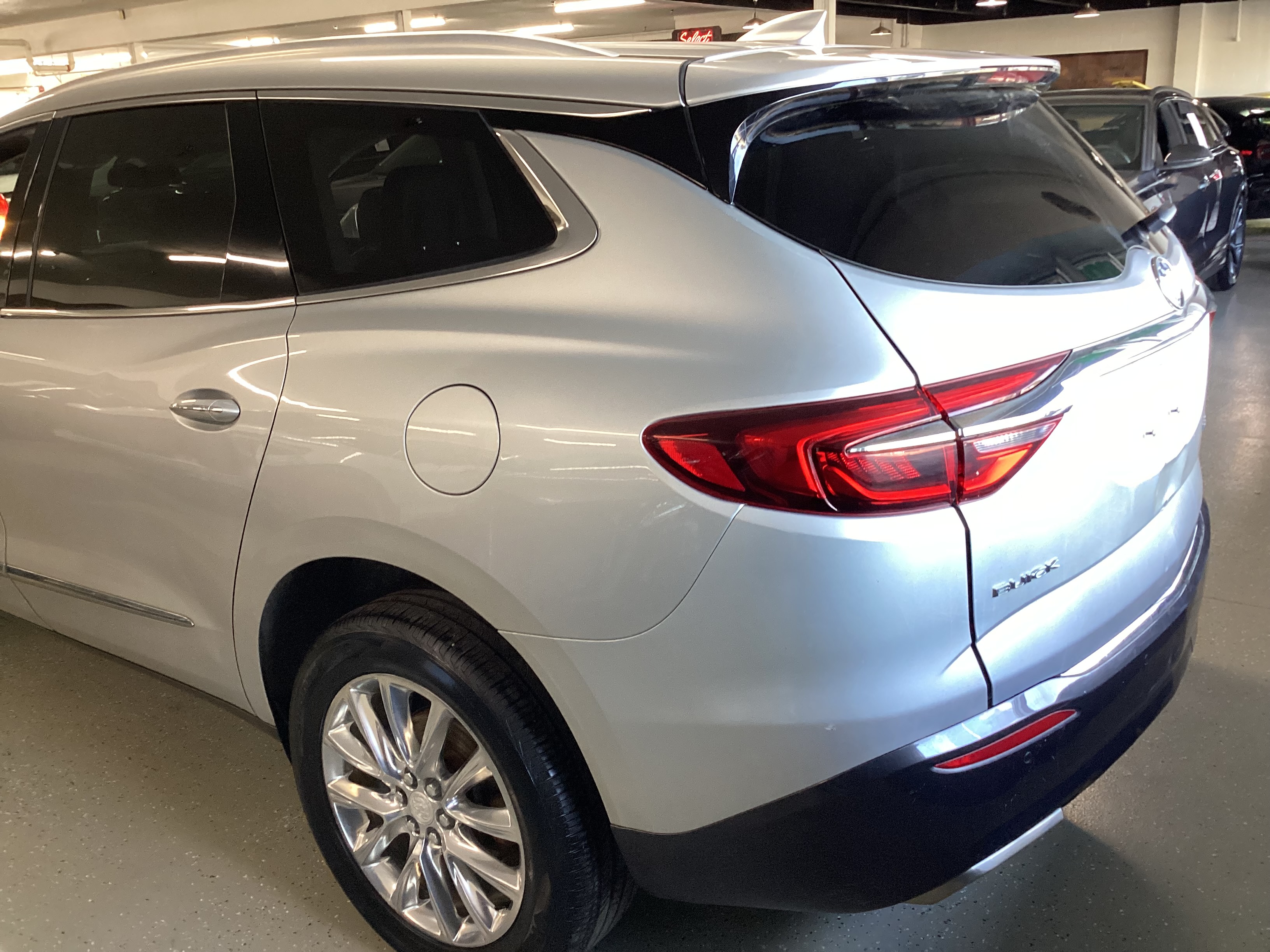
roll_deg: +2.9
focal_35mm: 31
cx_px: 635
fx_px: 1137
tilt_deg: -20.5
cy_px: 476
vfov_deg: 45.4
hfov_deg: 58.4
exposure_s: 1/60
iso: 125
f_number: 2.4
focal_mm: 3.3
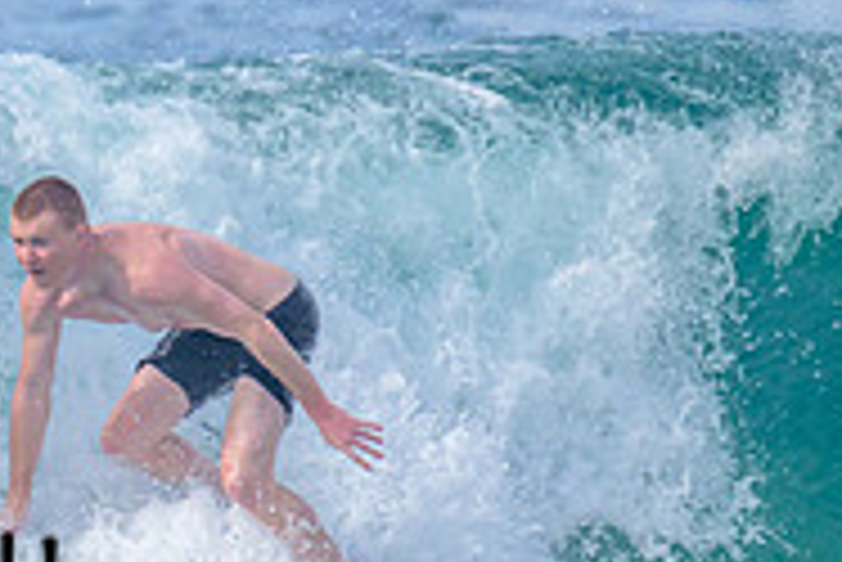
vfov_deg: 0.6
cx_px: -193
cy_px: 364
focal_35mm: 2295
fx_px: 53717
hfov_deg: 0.9
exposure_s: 1/2000
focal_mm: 630
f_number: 11
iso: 1100
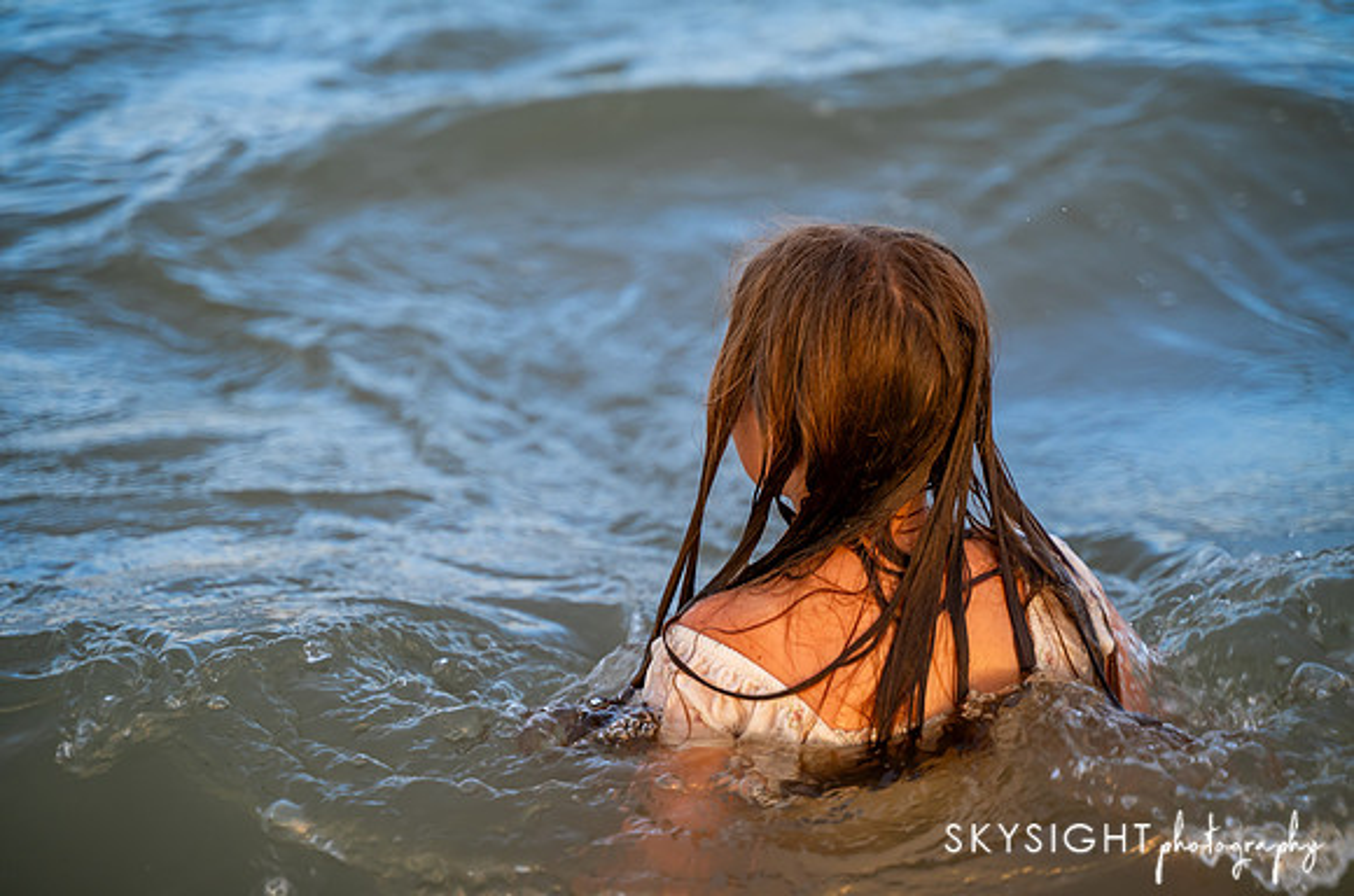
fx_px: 2649
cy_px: 448
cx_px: 677
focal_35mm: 71
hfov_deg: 28.7
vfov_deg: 19.2
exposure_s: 1/250
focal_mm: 70
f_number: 2.8
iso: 640
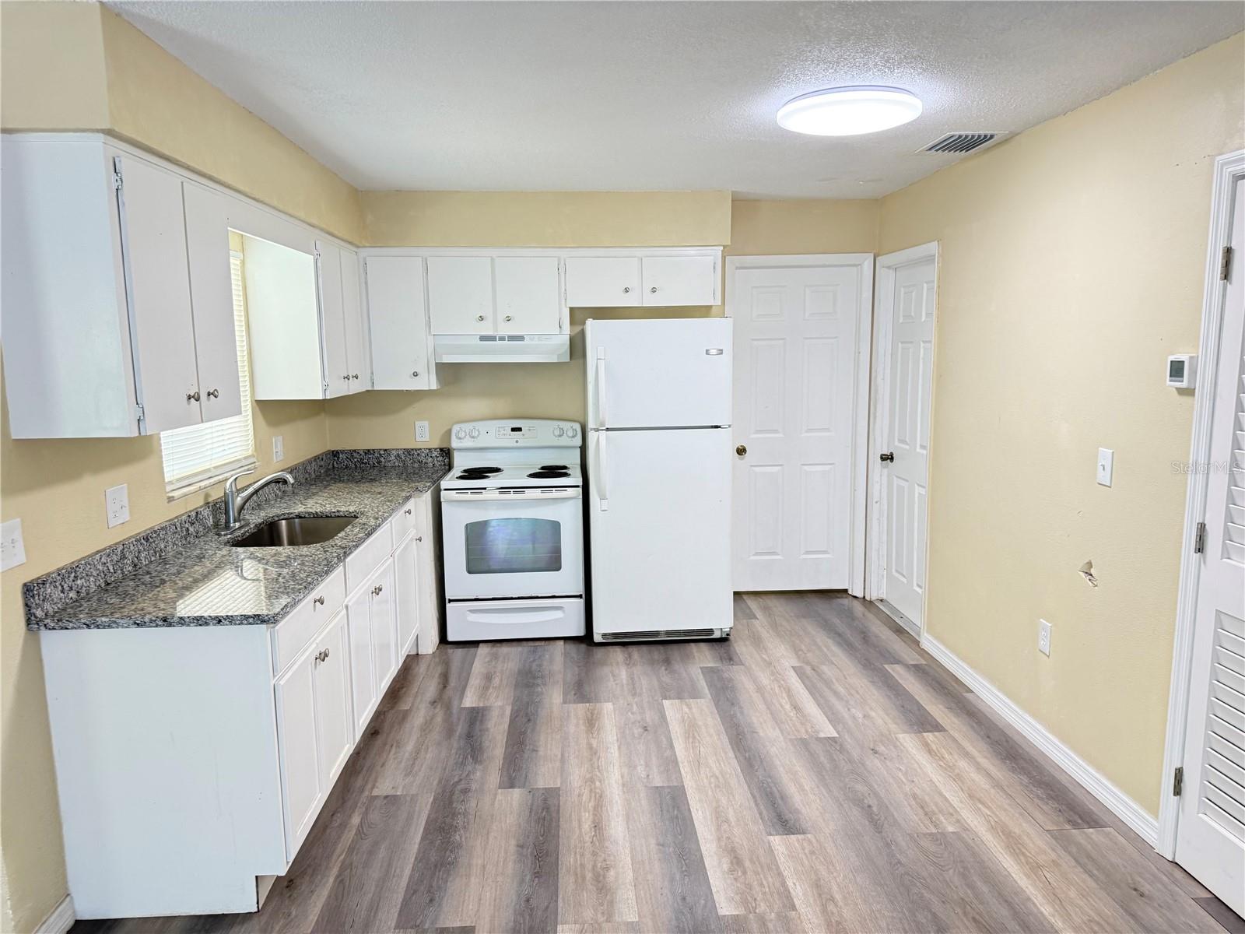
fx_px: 863
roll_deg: +2.1
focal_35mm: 24
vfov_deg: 56.8
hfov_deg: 71.6
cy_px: 467
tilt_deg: -8.9
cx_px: 622
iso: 320
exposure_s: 1/60
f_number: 1.78
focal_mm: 6.76
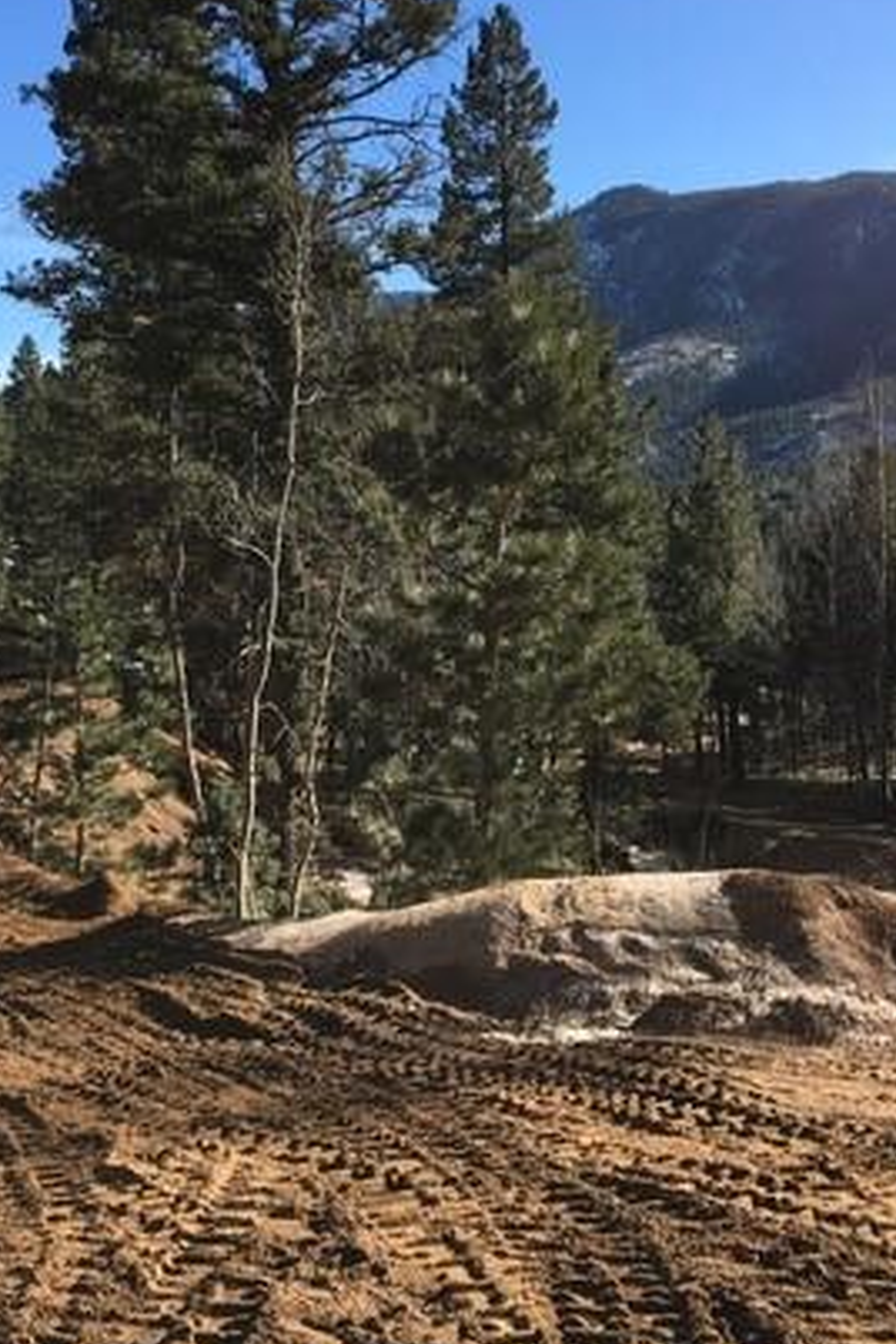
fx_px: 1792
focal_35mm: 48
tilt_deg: -6.5
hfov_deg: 28.1
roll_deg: -0.3
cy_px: 645
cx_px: 401
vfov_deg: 41.1
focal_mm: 4.15
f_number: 2.2
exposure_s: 1/905
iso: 25
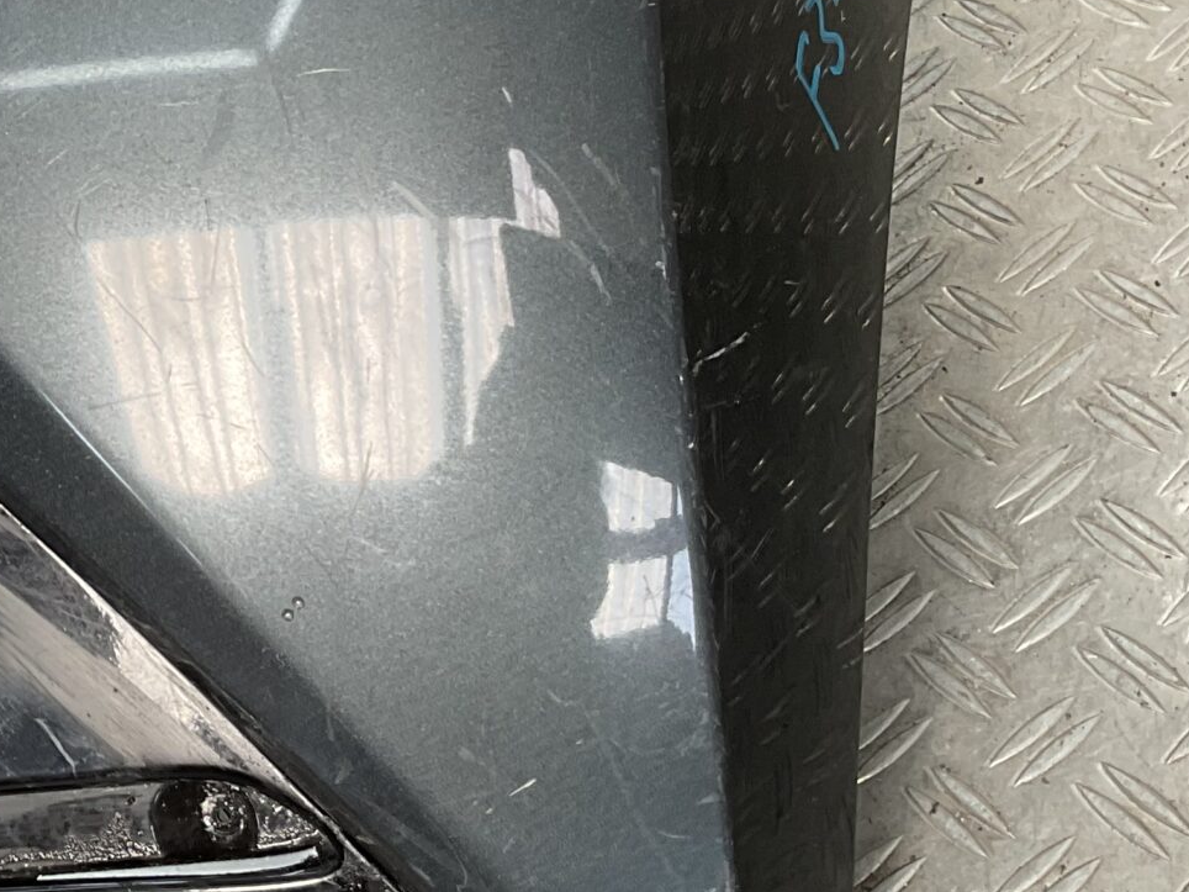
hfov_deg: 23.4
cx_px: -194
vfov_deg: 18.9
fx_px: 2645
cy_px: 125
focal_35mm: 77
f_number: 1.8
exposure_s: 1/120
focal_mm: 3
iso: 20
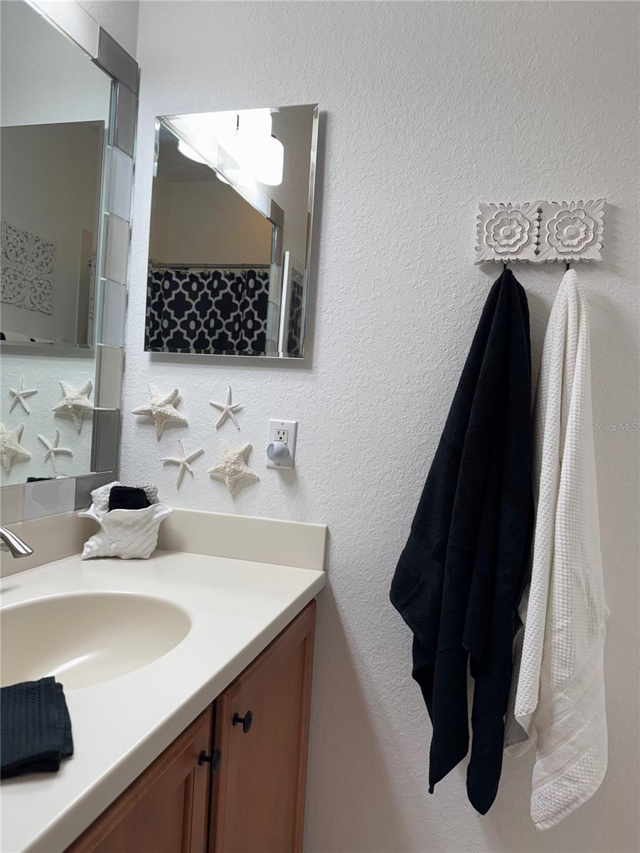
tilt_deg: -1.8
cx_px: 320
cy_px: 426
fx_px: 592
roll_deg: -3.9
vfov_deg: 71.6
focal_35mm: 24
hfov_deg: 56.8
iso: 80
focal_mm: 6.76
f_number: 1.78
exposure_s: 1/120
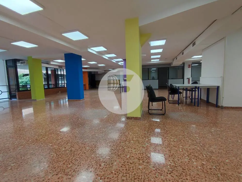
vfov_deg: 81.8
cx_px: 121
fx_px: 105
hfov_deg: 98.1
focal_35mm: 15
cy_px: 91
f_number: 2.2
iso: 133
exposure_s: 1/50
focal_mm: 1.65
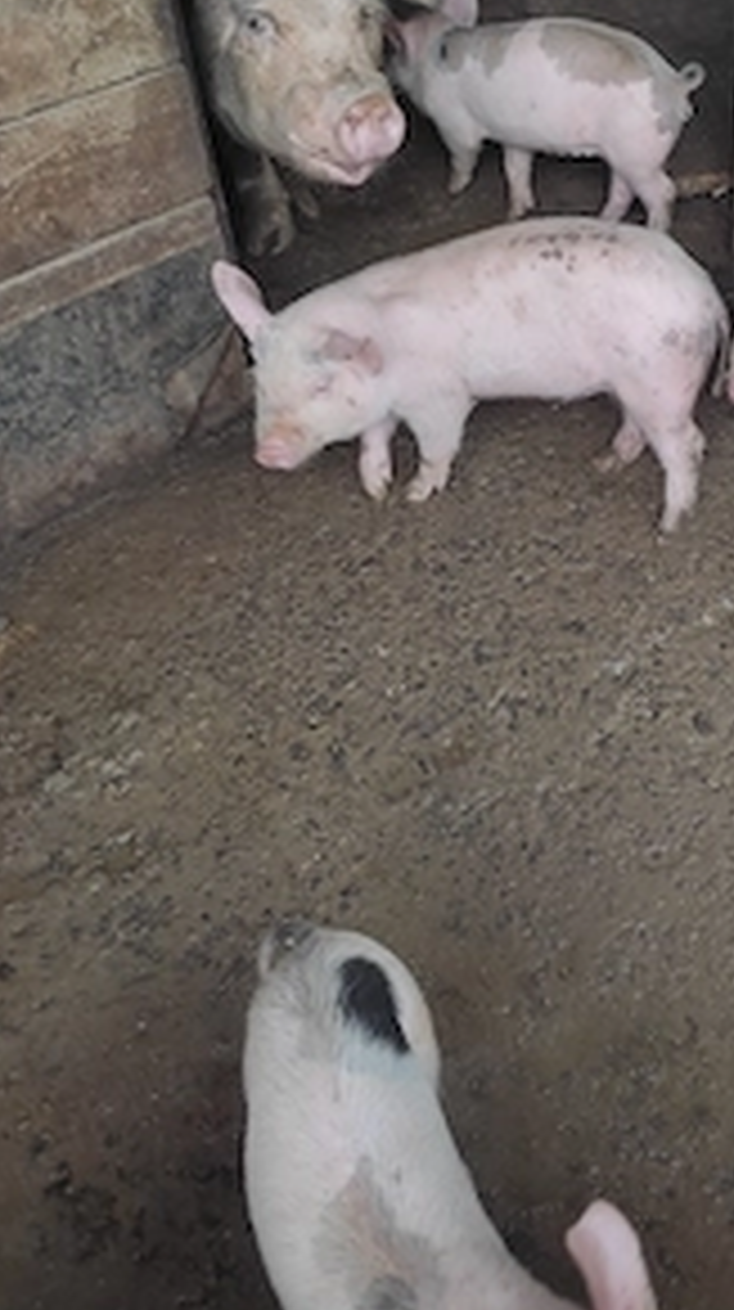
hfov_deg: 29.4
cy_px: 468
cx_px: 626
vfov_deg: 51.0
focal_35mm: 39
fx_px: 1354
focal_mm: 4.74
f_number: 1.79
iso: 130
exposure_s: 1/50
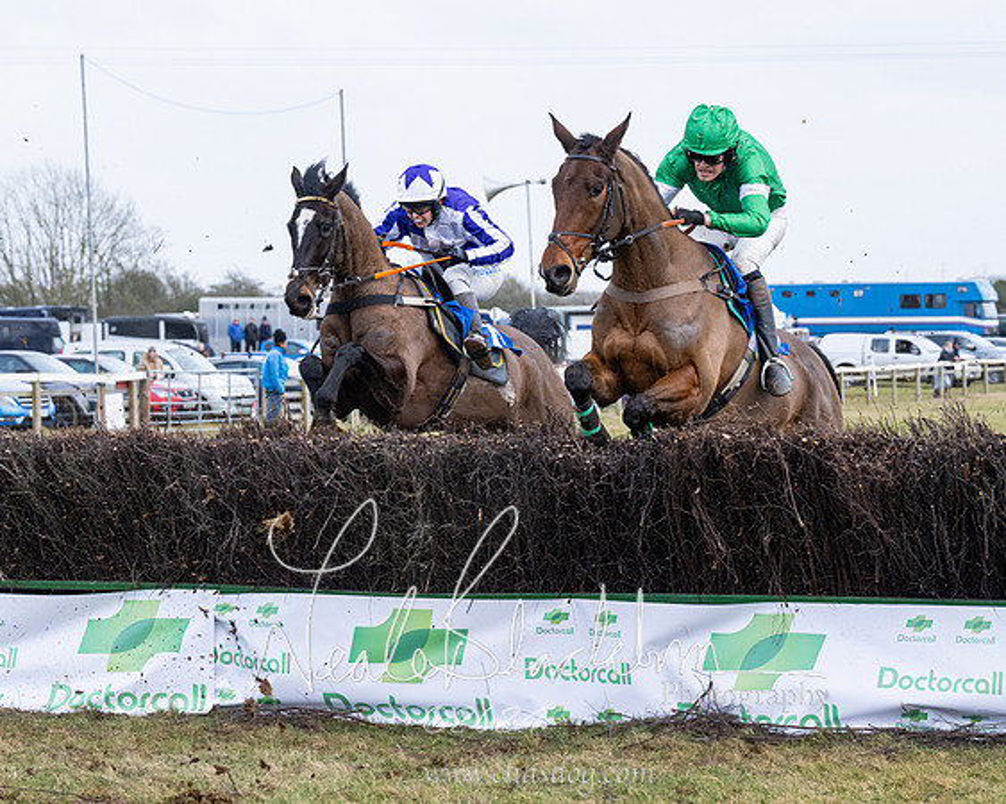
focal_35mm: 123
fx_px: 3656
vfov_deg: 12.5
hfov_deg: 15.7
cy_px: 454
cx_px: 485
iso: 800
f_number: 4
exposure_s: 1/1000
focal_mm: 70
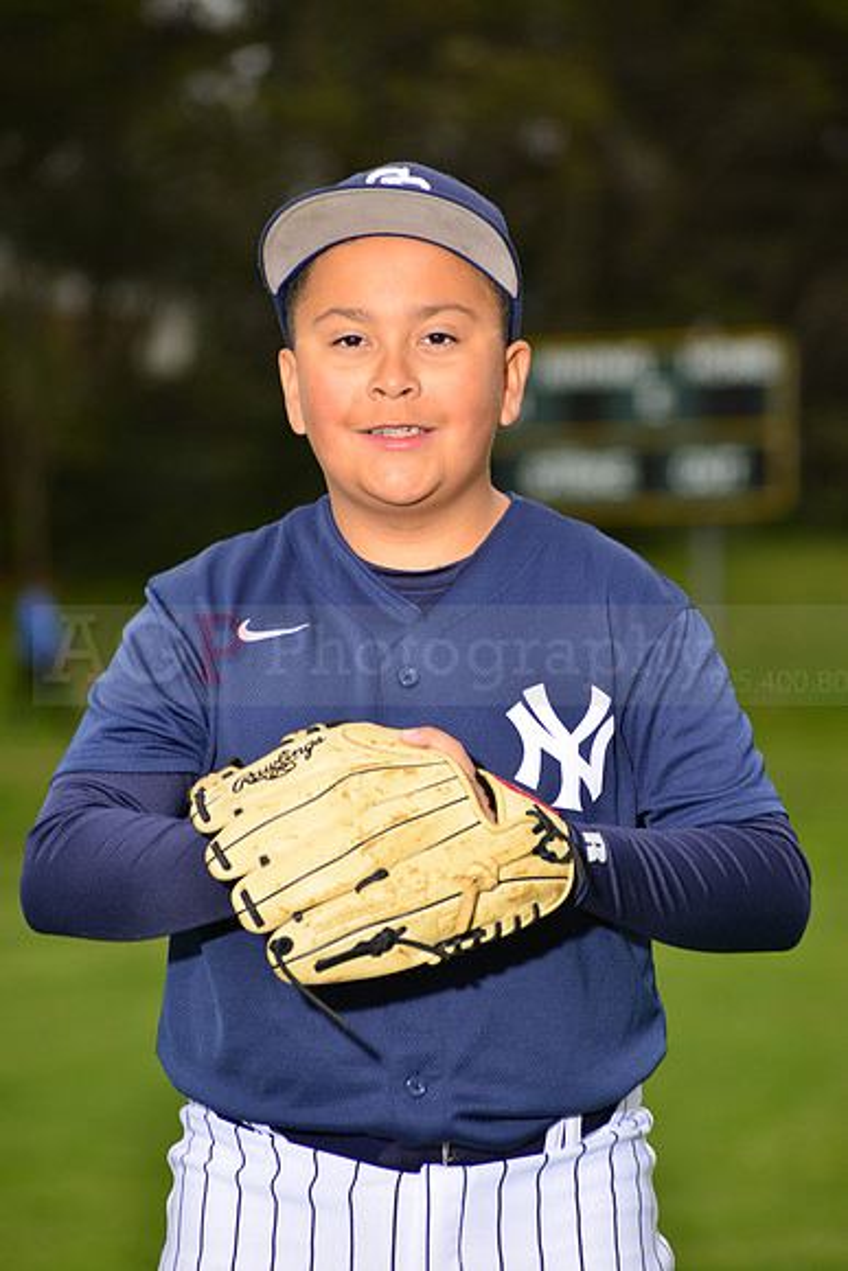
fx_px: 6532
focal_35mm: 185
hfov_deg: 7.4
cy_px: 636
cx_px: 424
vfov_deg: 11.1
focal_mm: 185
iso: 200
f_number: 6.3
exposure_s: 1/200
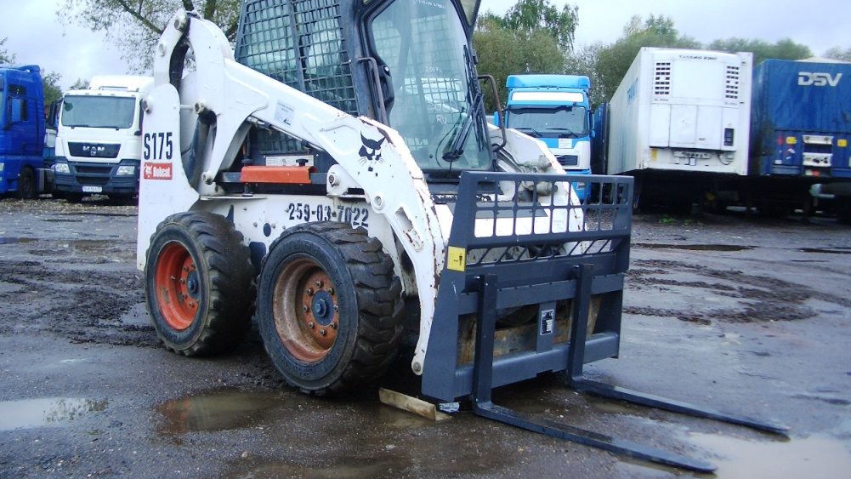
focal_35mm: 39
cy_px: 220
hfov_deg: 51.6
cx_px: 422
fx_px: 880
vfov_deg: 30.4
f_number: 2.6
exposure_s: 1/125
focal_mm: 5.8
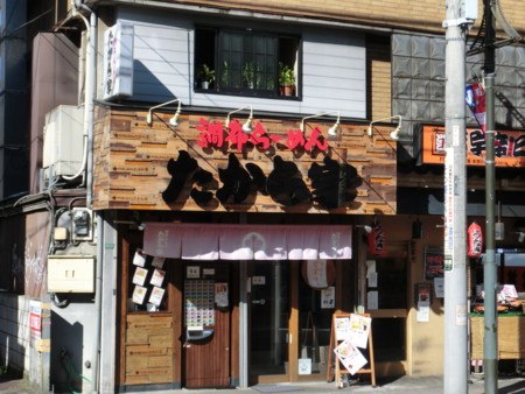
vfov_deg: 24.8
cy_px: 197
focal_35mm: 59
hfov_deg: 32.7
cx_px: 262
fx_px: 895
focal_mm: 10.5
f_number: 3.8
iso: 100
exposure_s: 1/640
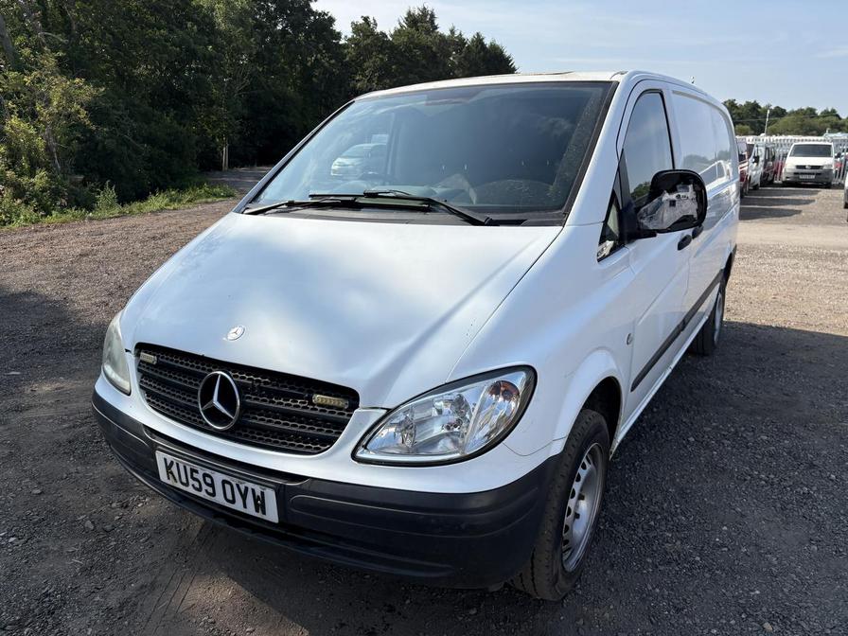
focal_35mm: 26
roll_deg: +4.5
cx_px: 424
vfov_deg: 53.1
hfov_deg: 67.3
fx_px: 637
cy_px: 318
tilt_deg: -14.7
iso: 50
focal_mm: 5.96
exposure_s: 1/3623
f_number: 1.6
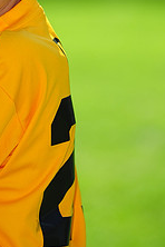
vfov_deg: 3.9
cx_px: -14
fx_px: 3588
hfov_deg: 2.6
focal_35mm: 522
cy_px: -47
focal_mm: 200
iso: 200
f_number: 4.5
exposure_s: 1/640
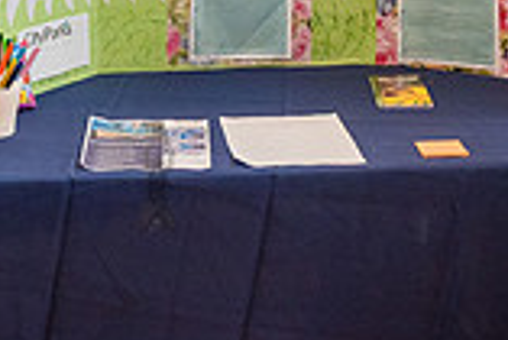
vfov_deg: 13.1
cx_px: 197
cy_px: -204
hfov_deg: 20.8
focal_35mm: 98
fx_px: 1384
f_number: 4
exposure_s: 1/400
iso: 2500
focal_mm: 24
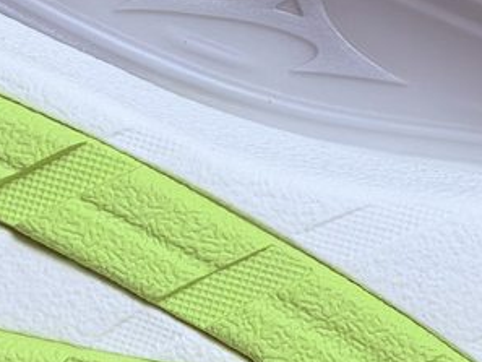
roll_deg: +19.5
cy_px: -34
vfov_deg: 7.6
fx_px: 2702
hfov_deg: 10.2
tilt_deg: -15.7
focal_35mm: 194
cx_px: 265
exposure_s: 1/100
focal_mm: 6.76
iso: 64
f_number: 1.78
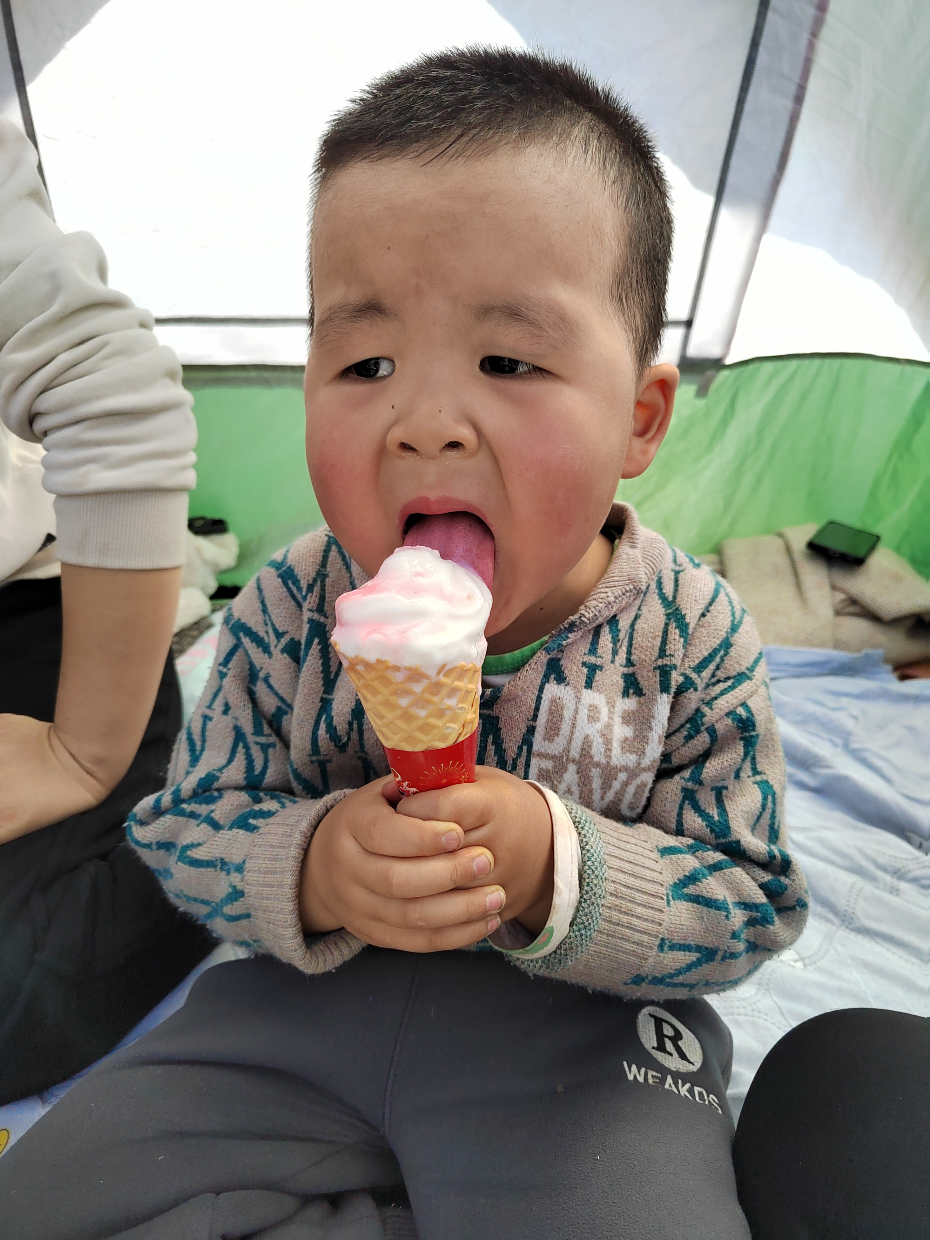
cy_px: 620
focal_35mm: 23
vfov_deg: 73.9
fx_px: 824
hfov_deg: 58.9
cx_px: 465
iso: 403
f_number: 1.9
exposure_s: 1/661
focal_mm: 5.52
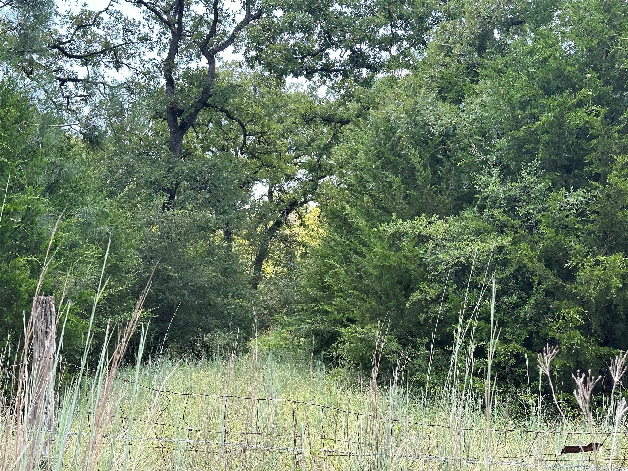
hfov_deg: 39.7
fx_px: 871
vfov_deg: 30.3
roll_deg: -1.5
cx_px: 314
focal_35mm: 48
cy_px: 236
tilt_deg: +4.2
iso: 64
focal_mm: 6.86
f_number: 1.78
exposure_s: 1/411
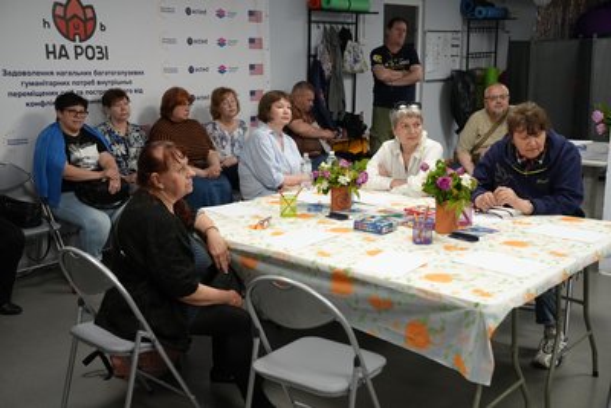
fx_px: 713
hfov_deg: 46.4
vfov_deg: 31.9
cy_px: 204
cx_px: 306
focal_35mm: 42
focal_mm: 42
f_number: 4
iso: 2500
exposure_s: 1/160
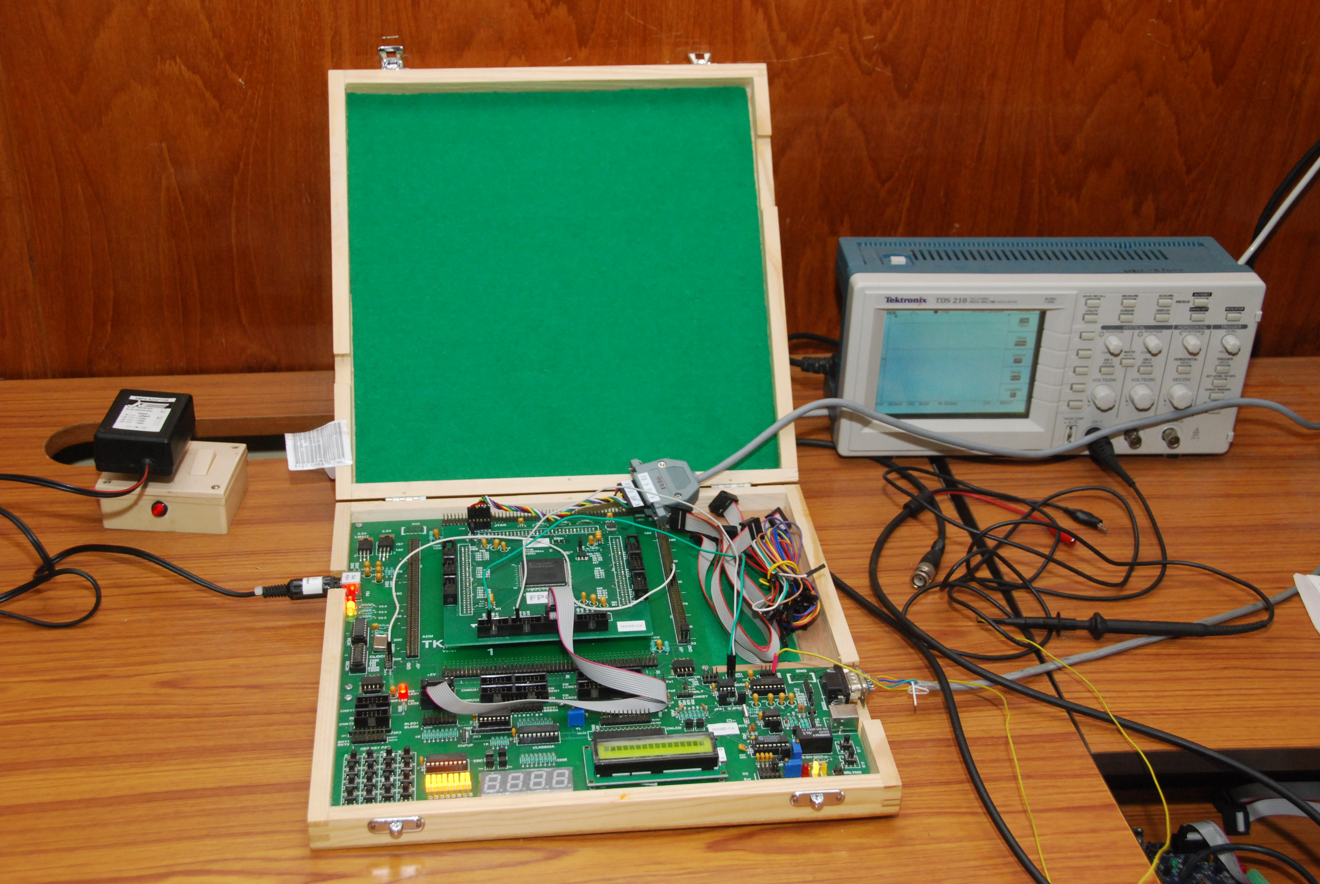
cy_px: 442
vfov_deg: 28.2
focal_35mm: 48
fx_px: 1762
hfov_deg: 41.1
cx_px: 660
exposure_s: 1/40
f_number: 6.3
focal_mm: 32
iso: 800
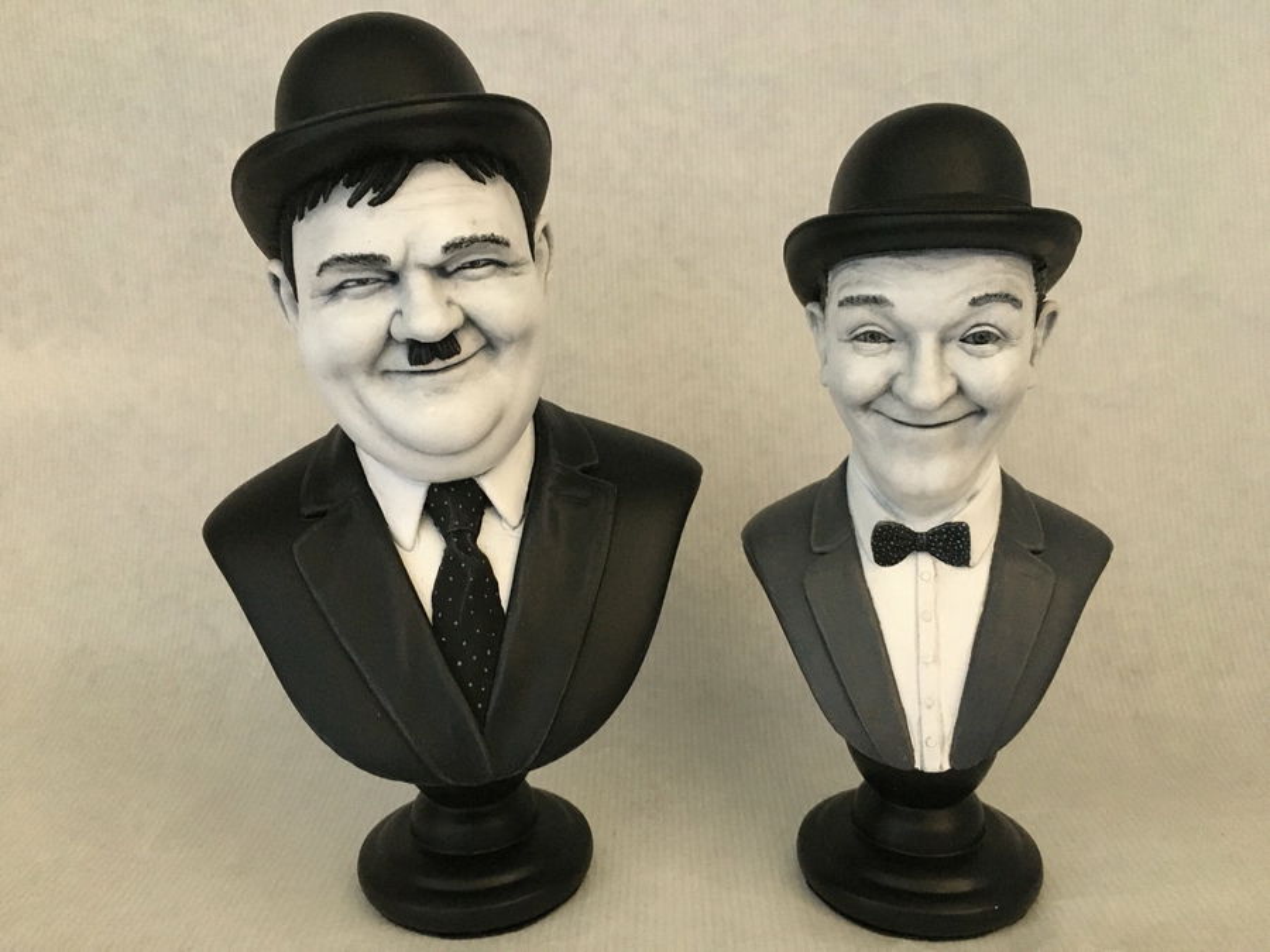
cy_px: 476
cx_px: 635
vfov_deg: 48.2
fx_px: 1064
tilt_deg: -12.4
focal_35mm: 29
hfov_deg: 61.7
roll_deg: +2.6
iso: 200
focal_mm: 4.15
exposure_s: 1/17
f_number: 2.2
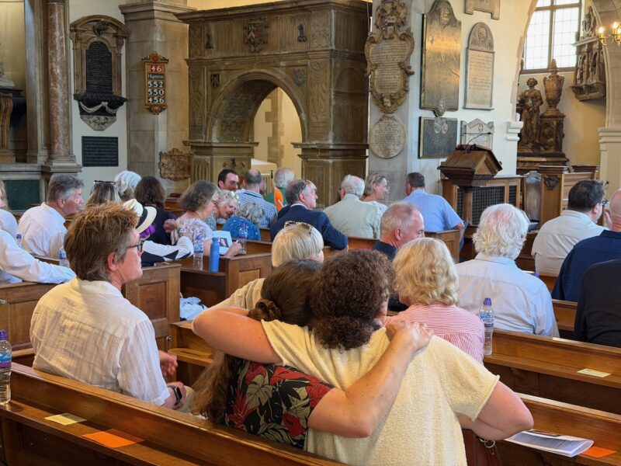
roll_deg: -0.5
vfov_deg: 30.3
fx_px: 861
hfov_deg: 39.7
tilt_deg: -7.1
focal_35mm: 48
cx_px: 310
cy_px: 233
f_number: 1.78
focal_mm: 6.76
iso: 250
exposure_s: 1/50
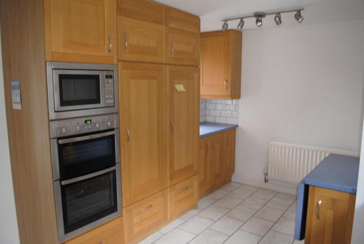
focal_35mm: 27
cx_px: 182
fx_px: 274
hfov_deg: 67.3
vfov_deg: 48.1
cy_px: 122
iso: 200
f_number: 3.5
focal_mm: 18
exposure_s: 1/3
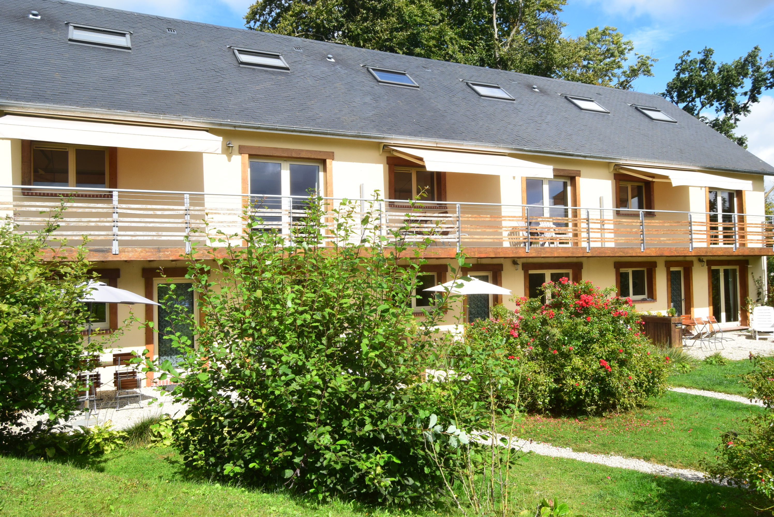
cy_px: 258
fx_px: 581
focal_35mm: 27
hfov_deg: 67.3
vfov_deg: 48.0
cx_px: 387
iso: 400
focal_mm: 18
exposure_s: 1/500
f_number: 11
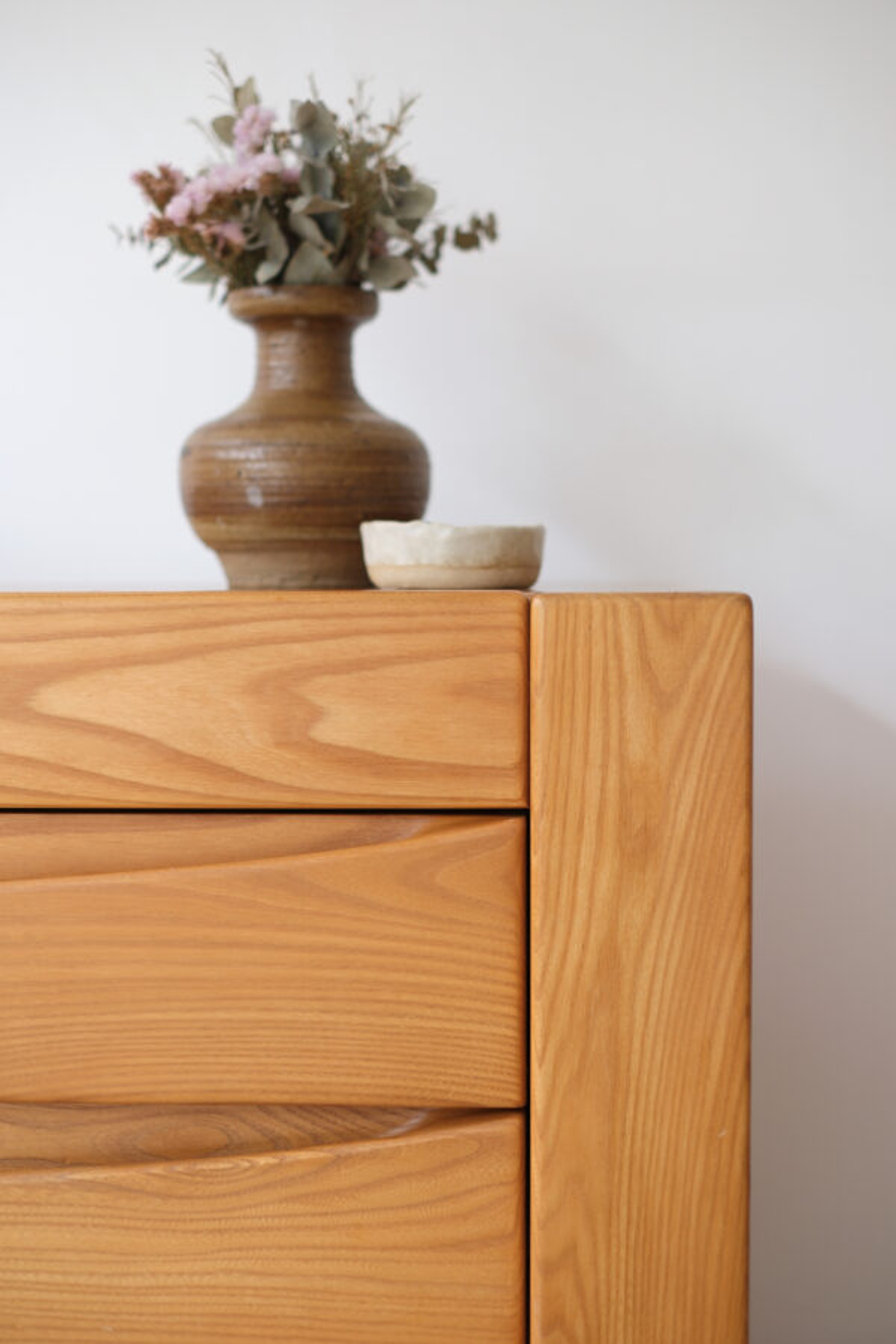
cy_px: 672
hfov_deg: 25.5
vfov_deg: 37.5
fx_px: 1979
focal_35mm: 53
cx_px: 448
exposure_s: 1/52
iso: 320
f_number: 6.4
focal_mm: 35
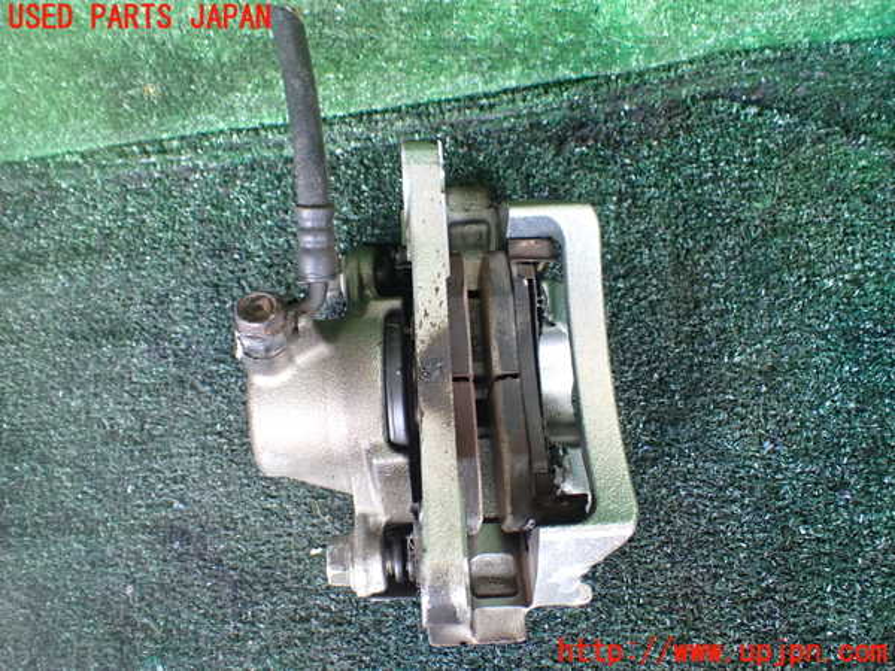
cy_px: 336
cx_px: 448
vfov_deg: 46.8
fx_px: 776
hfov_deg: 60.0
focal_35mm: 30
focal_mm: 5.4
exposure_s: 1/50
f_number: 2.3
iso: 800
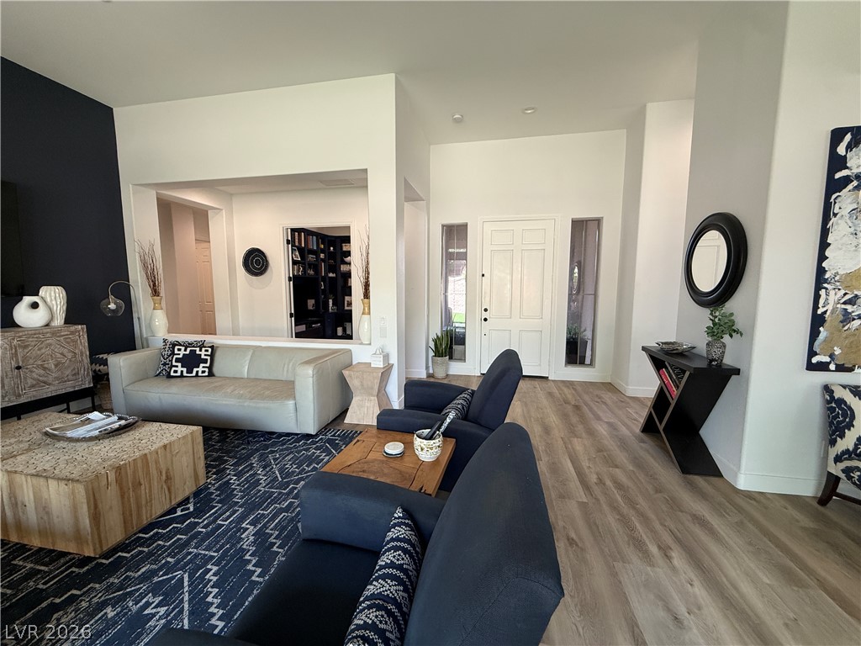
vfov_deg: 85.7
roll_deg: -0.7
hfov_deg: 102.1
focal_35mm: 14
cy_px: 323
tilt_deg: -6.7
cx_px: 430
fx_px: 348
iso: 200
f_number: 2.2
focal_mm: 2.22
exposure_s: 1/120
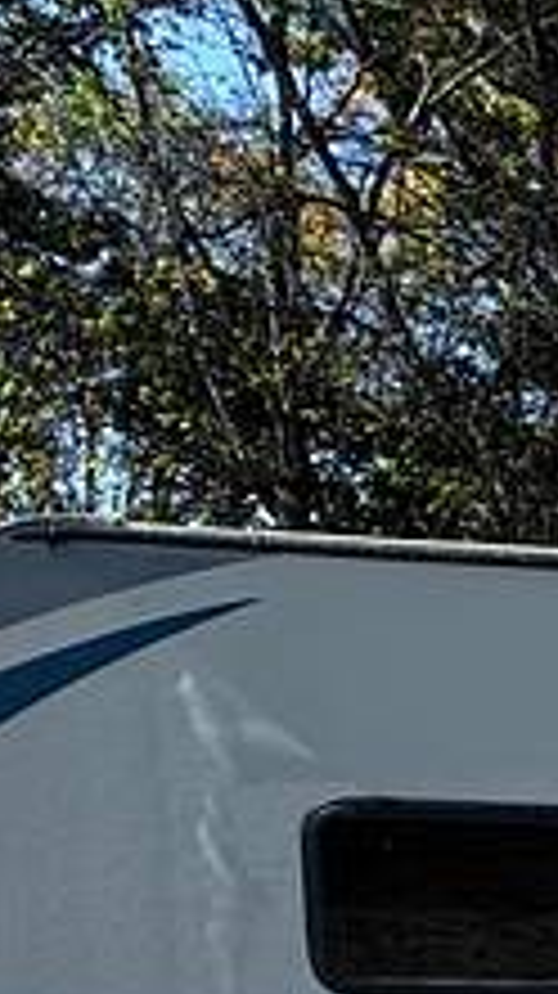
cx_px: 1670
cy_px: 1133
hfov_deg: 11.1
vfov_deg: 27.6
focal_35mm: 69
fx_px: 1818
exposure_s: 1/787
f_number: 2.2
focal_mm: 2.22
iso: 50
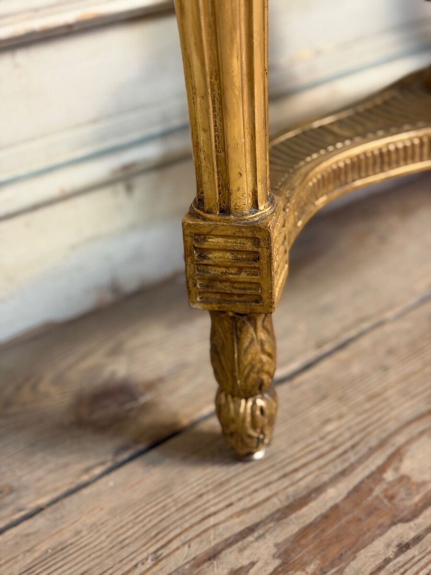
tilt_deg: -31.3
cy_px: 288
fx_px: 797
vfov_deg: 39.7
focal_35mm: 48
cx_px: 216
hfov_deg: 30.3
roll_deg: +5.5
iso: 400
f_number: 1.78
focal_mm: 6.76
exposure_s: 1/33
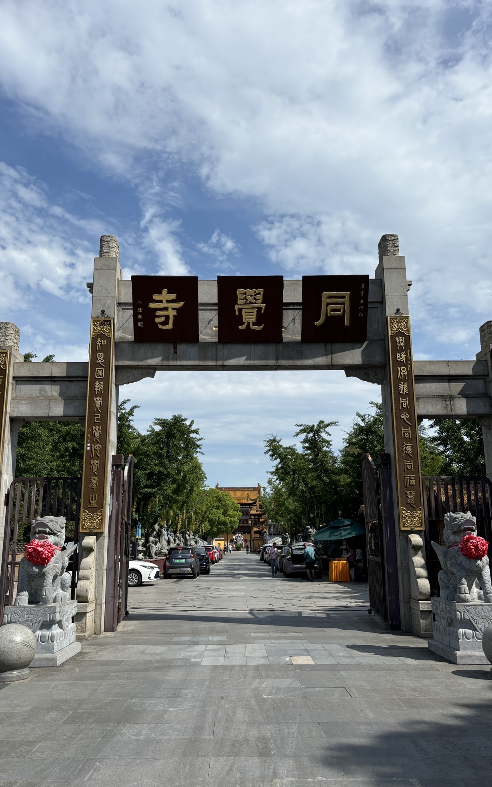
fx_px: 601
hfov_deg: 44.5
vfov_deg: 66.5
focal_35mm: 28
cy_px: 398
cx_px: 236
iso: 50
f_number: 1.6
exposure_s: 1/5618
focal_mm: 5.96
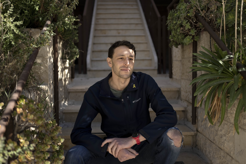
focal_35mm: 35
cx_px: 123
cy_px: 82
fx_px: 239
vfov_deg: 37.9
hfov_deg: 54.4
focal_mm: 35
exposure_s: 1/16000
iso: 1250
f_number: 2
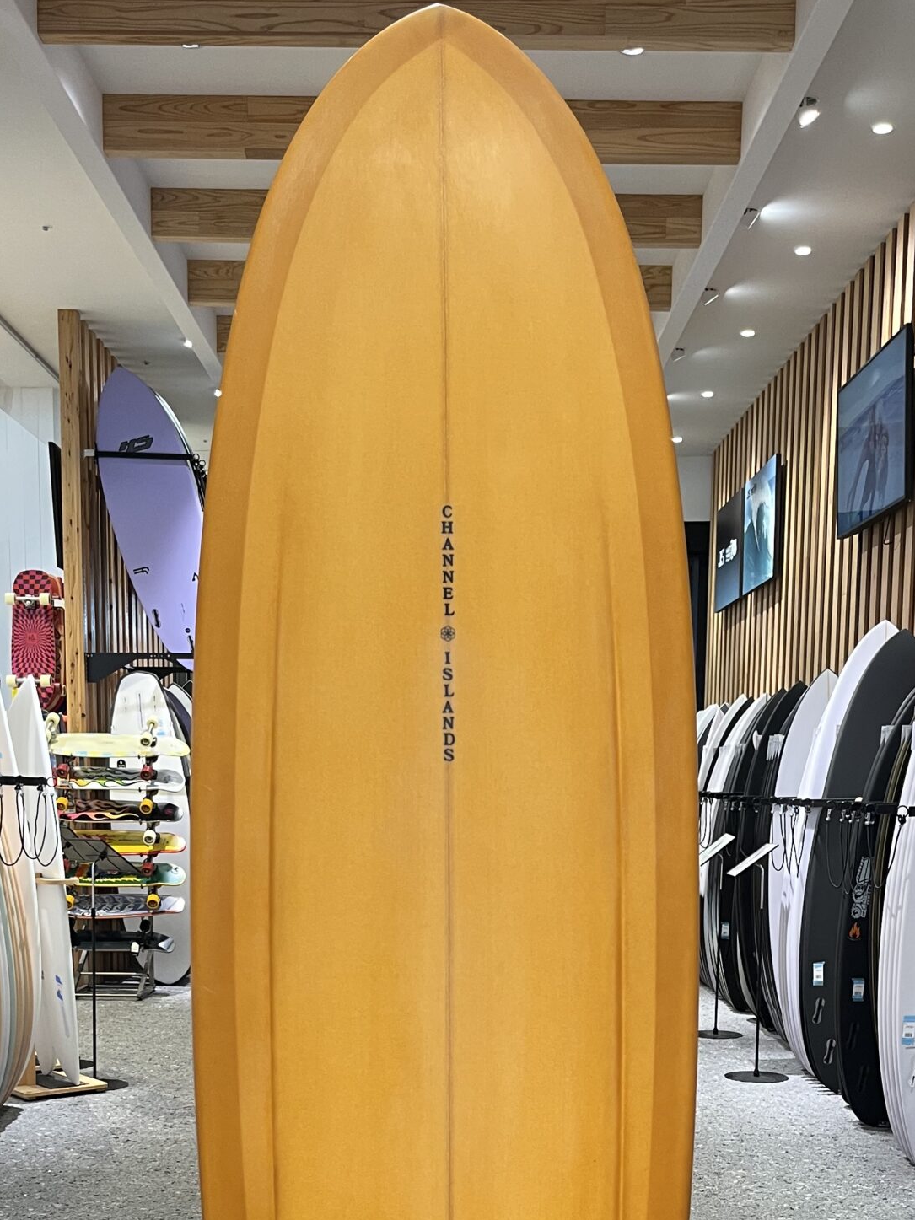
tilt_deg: -7.5
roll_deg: -0.7
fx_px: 1621
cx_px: 444
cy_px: 981
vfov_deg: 39.6
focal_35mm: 46
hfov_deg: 31.5
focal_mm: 5.1
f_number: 1.6
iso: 125
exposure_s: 1/60
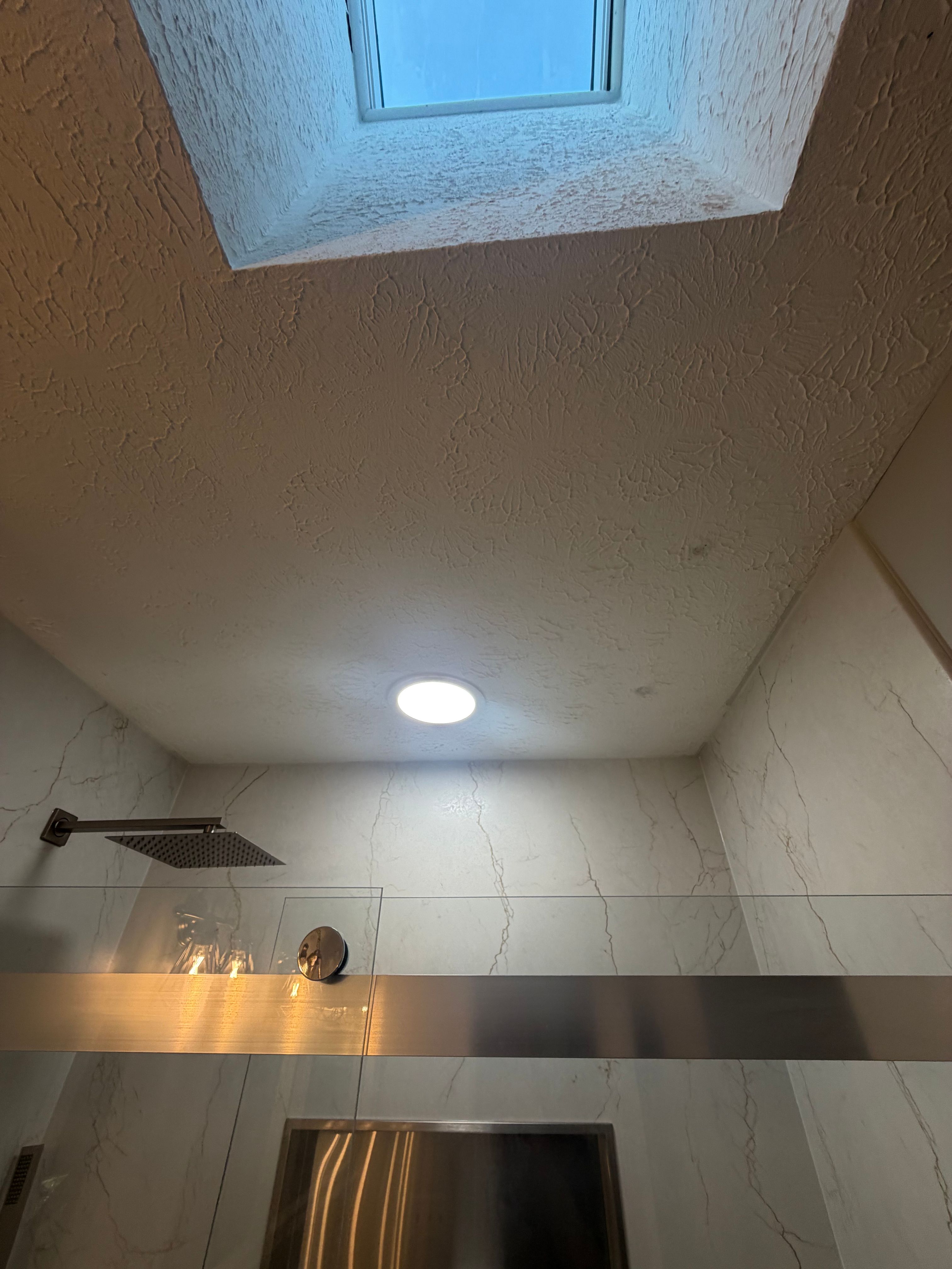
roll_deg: +0.8
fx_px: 513
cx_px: 476
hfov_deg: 85.7
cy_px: 634
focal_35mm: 14
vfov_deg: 102.1
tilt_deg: +36.7
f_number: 2.2
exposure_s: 1/120
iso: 64
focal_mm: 2.22
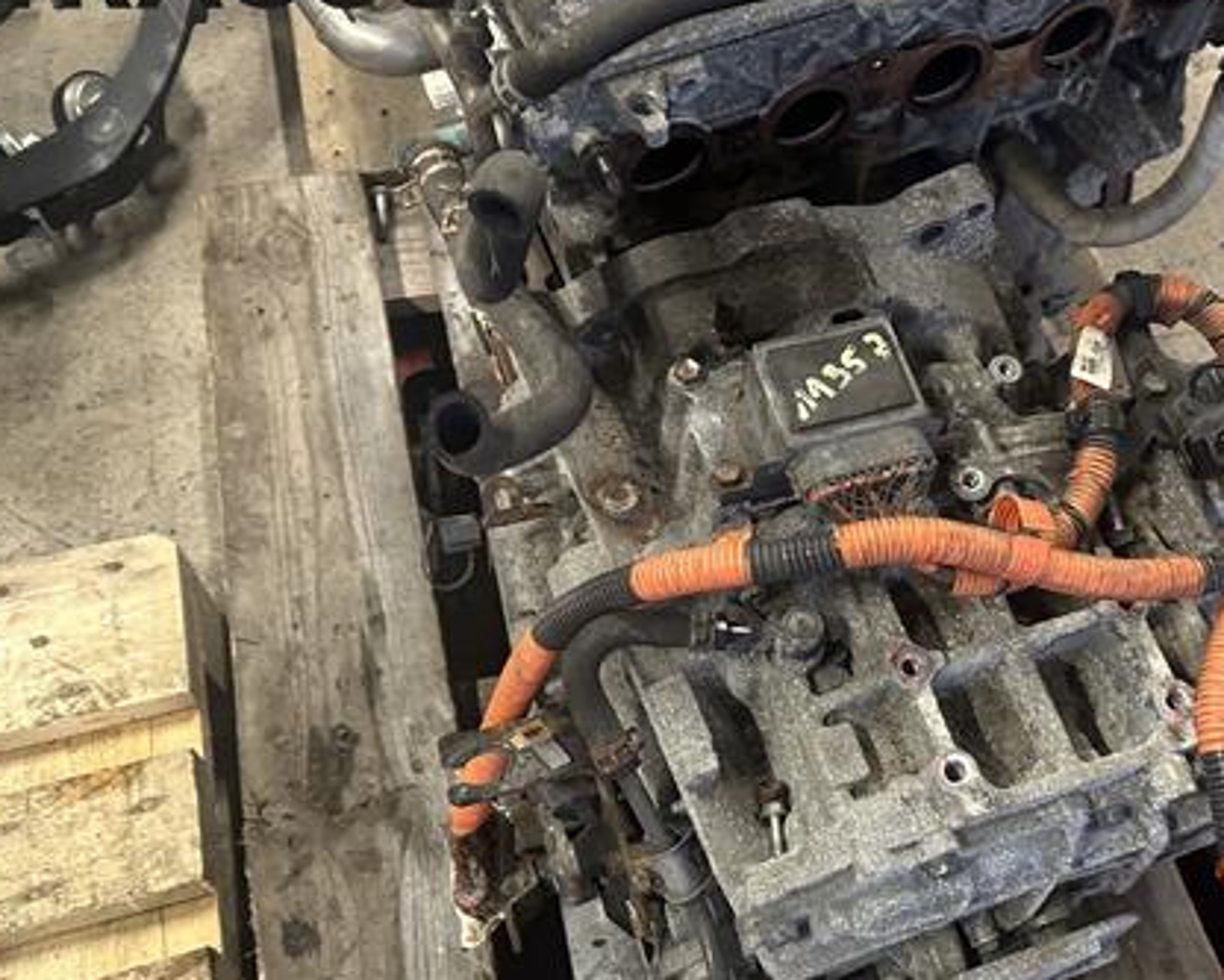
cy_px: 615
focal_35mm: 36
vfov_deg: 40.9
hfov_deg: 49.1
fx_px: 1304
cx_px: 853
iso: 320
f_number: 1.78
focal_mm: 6.86
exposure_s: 1/50
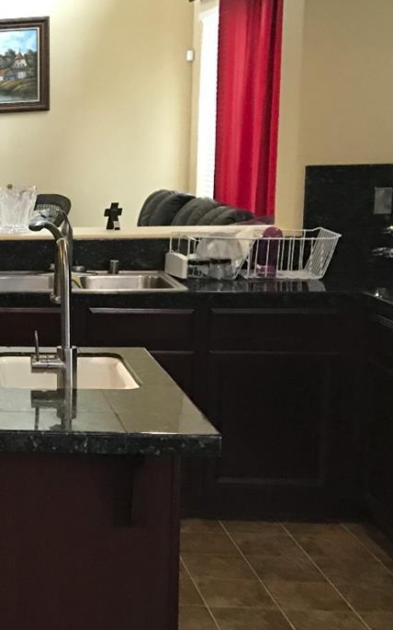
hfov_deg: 17.5
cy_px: 292
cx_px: -236
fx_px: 1114
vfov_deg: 31.5
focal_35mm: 65
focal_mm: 3.99
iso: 100
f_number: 1.8
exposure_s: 1/15
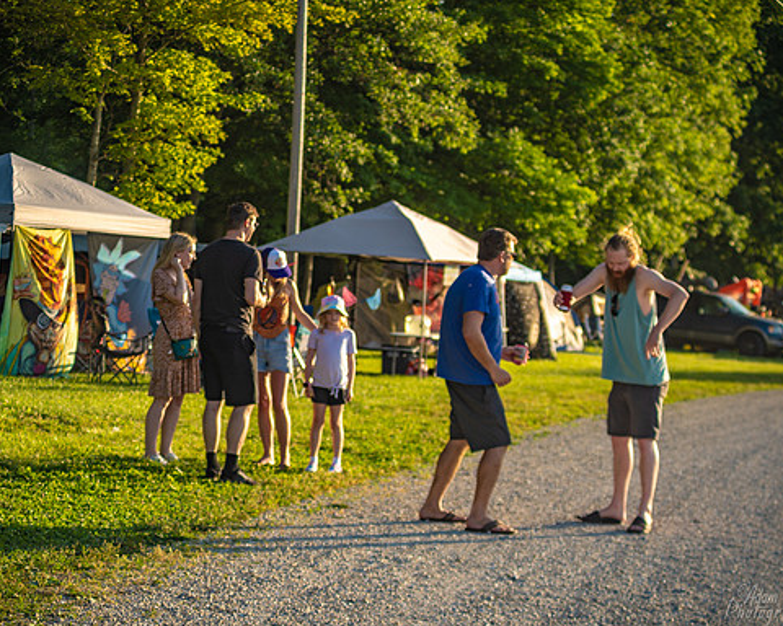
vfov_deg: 18.1
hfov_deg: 22.5
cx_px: 367
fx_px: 1970
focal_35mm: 85
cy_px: 312
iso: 100
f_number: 4.5
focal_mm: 75
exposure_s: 1/250
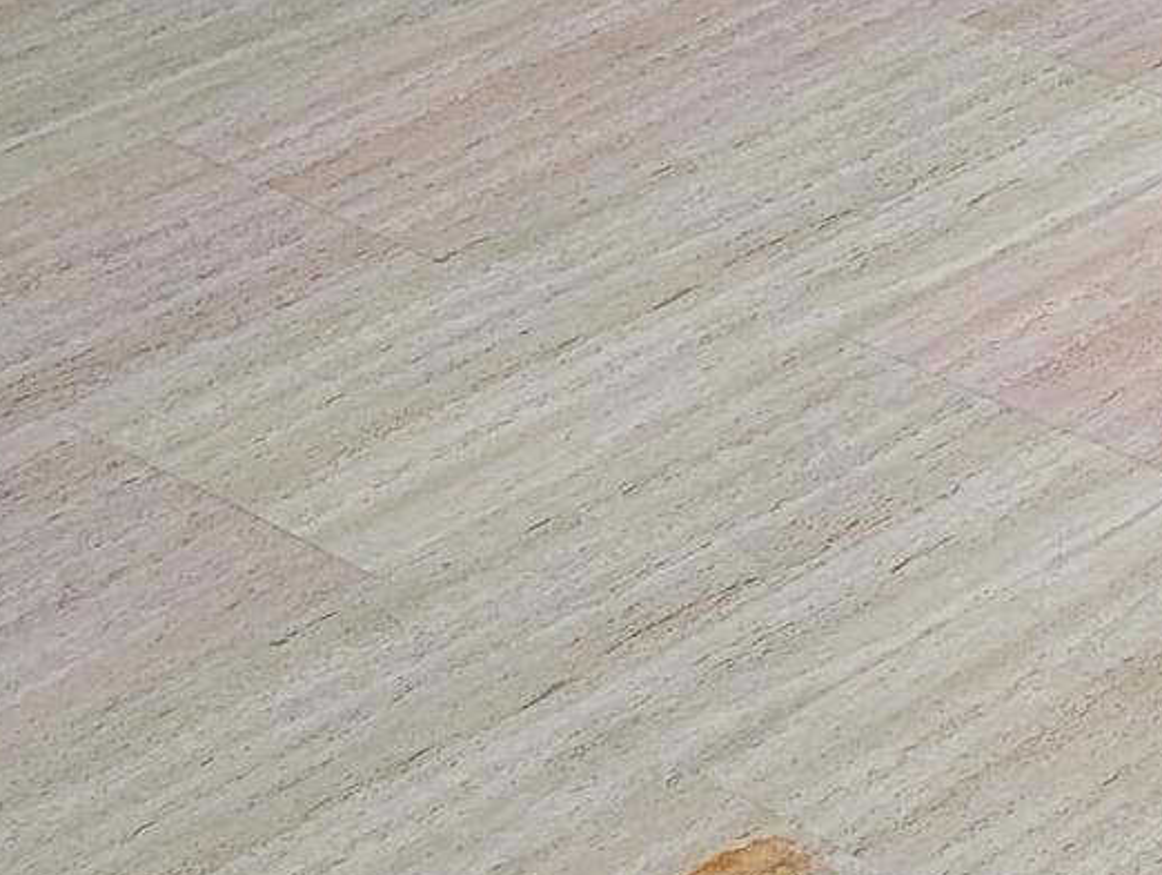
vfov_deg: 10.0
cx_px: 2718
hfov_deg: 11.8
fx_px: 4639
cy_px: -819
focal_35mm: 138
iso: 75
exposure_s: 1/73.5
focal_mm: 6.9
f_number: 1.68
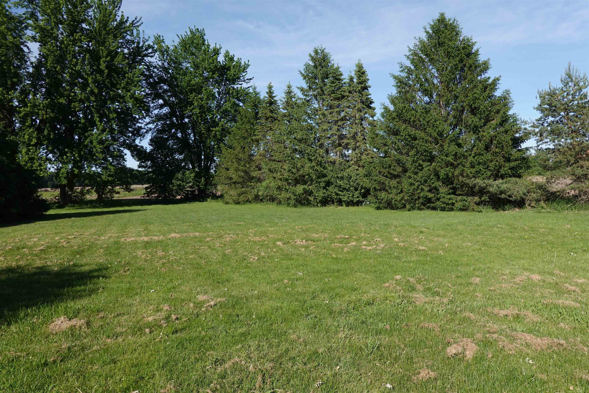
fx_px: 393
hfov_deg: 73.7
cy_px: 196
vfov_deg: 53.1
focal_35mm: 24
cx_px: 294
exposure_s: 1/800
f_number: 4
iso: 125
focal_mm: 9
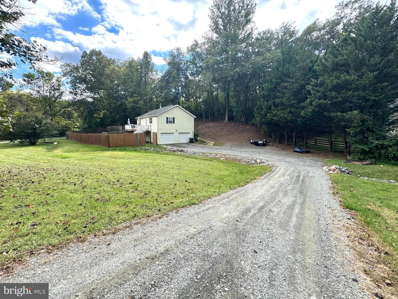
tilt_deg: -9.1
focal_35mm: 14
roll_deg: -0.9
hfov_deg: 102.1
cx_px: 199
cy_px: 150
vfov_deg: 85.7
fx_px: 161
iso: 40
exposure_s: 1/421
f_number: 2.2
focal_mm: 2.22
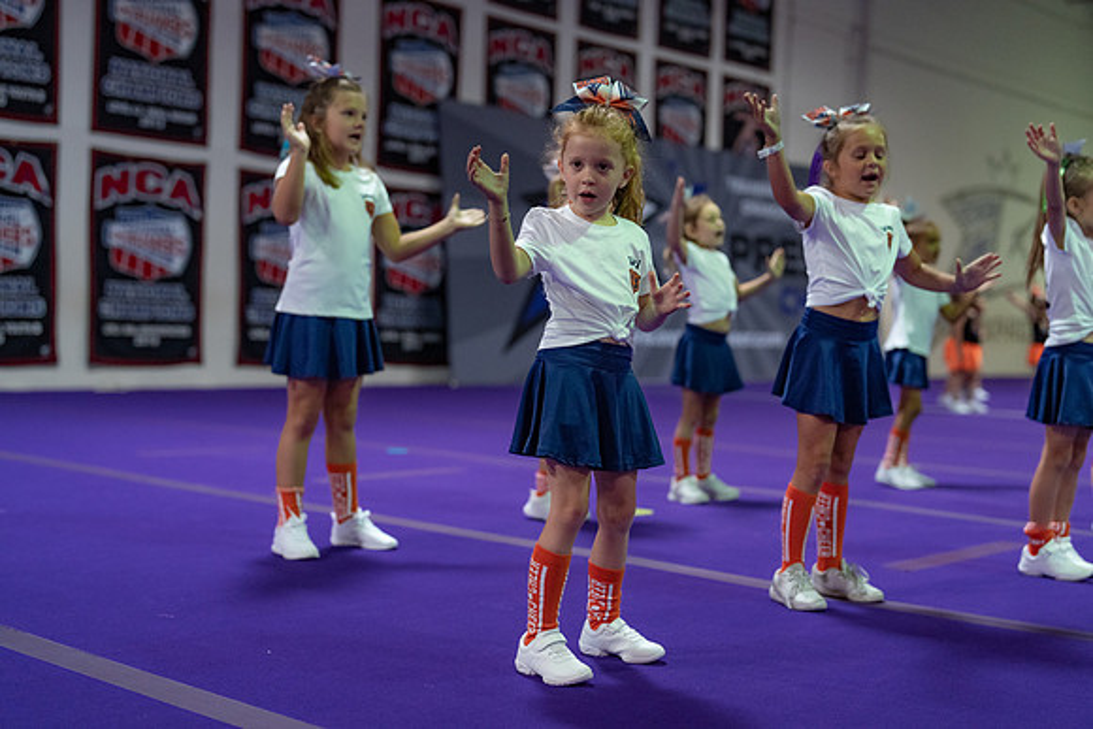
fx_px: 1518
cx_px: 546
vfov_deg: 27.0
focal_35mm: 50
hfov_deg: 39.6
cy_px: 364
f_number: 1.8
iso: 3200
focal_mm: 50
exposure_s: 1/1000
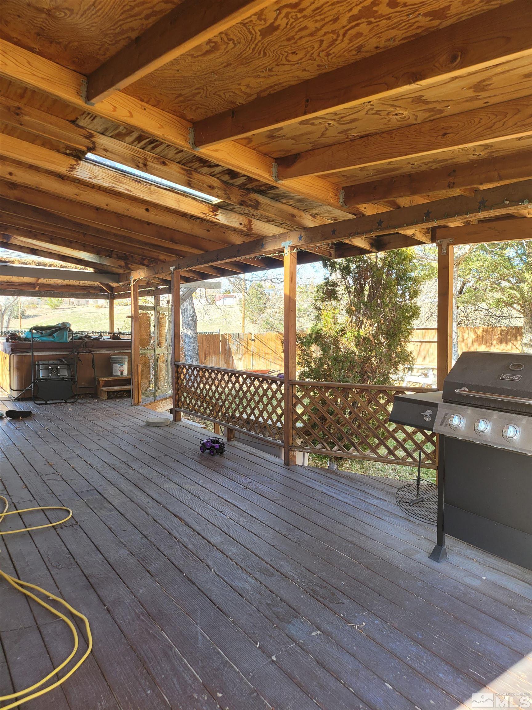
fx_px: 533
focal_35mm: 26
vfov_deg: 67.3
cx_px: 266
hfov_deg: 53.1
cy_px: 355
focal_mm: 5
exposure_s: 1/159
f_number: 1.8
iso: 40
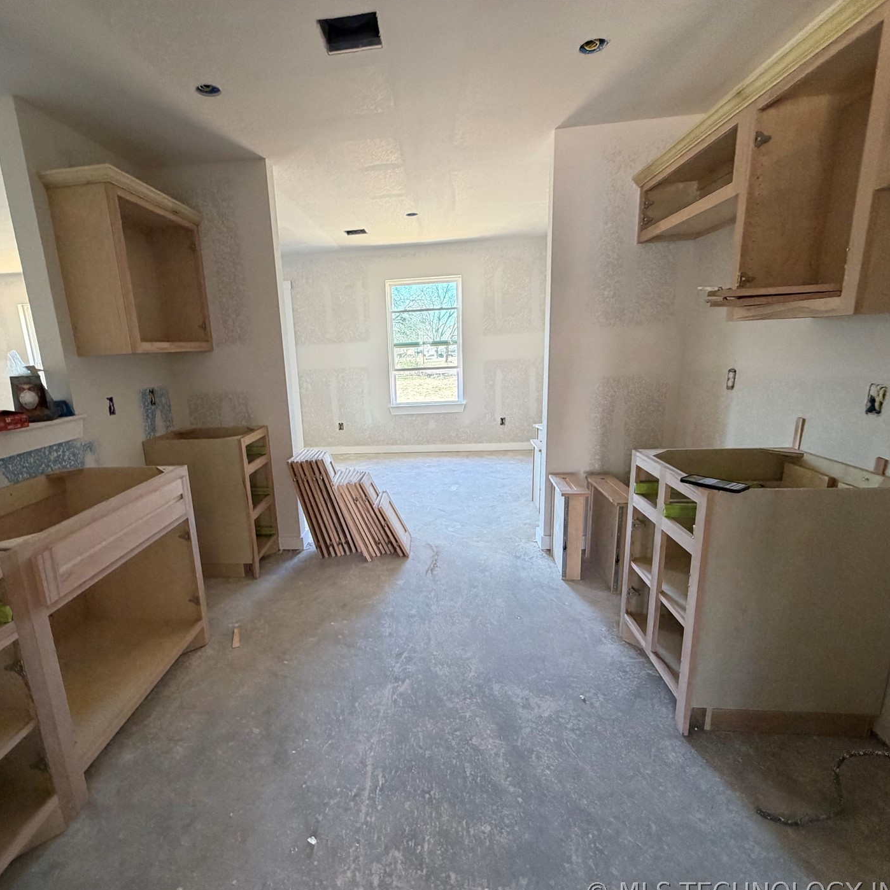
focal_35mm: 17
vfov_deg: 84.0
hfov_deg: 83.5
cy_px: 455
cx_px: 386
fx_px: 495
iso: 320
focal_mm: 2.22
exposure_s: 1/73
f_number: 2.2
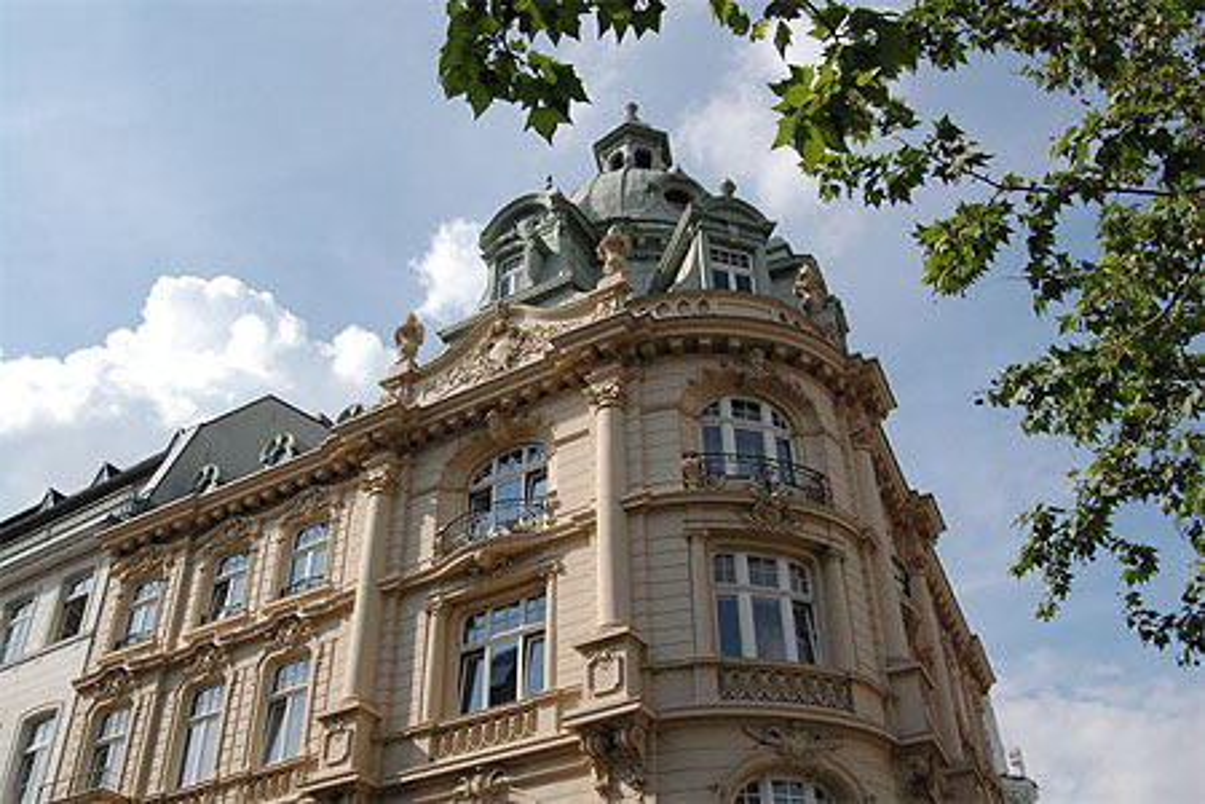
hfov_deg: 55.1
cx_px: 602
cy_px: 402
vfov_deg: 38.4
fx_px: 1155
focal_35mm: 34
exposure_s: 1/4000
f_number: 8
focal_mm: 23
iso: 1600
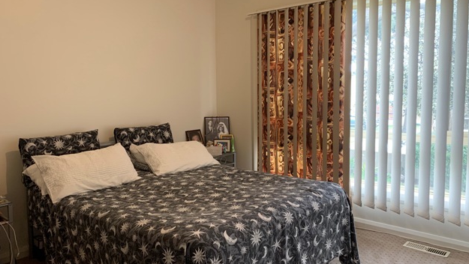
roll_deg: +0.3
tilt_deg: -5.0
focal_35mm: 29
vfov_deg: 40.2
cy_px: 123
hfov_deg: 66.0
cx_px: 239
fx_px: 361
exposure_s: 1/50
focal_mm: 4.25
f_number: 1.8
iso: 80
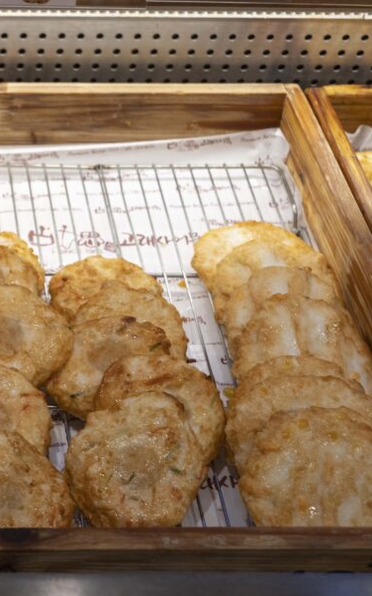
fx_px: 1266
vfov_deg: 26.5
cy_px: 268
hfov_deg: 15.9
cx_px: -108
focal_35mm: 78
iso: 1250
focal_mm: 45
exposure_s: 1/160
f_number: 5.6
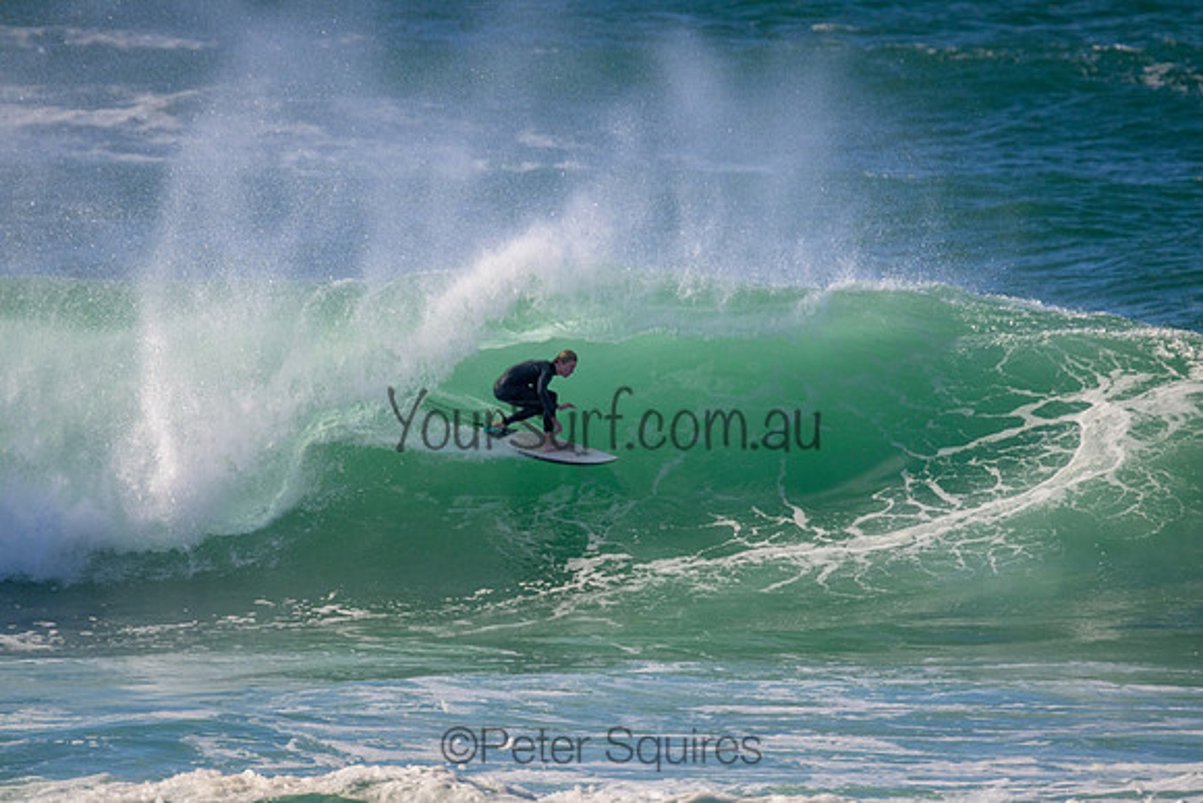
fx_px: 26738
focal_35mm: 800
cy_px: 402
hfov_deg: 2.6
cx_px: 602
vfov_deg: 1.7
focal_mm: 800
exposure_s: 1/2000
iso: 1600
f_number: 11
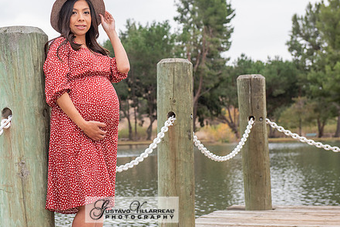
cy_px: 90
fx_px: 746
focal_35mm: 79
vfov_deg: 17.3
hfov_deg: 25.6
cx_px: 132
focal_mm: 60
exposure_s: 1/125
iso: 500
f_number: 5
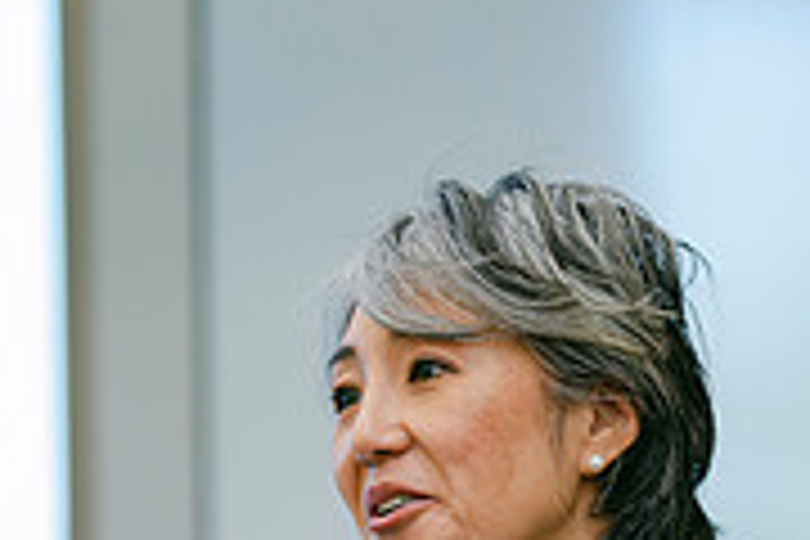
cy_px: 819
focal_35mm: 161
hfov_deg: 12.7
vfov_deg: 8.3
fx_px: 3622
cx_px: 122
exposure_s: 1/125
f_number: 2
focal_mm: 50
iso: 125
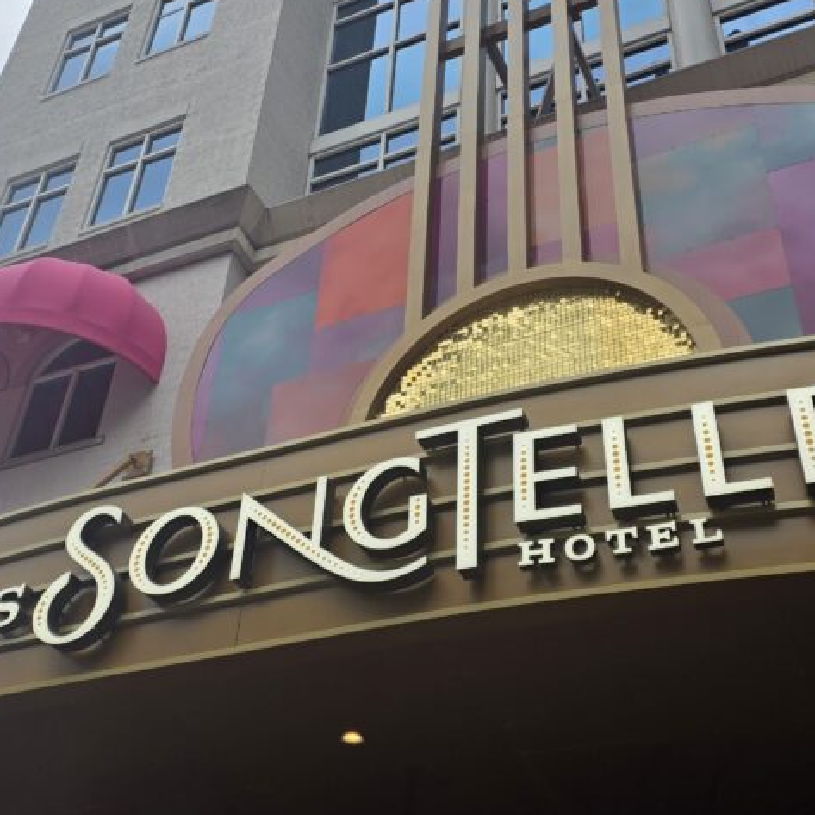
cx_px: 365
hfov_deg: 38.3
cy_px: 389
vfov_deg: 38.3
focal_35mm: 44
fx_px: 1172
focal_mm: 6.3
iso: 80
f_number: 1.7
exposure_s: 1/2544
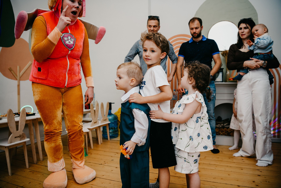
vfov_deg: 53.1
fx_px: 187
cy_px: 94
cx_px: 140
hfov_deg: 73.7
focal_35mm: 24
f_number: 3.2
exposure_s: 1/160
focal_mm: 24
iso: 160
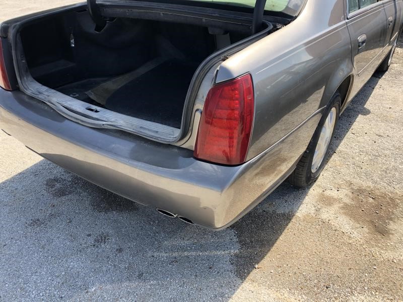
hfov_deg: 63.4
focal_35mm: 28
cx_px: 202
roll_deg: +2.4
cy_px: 151
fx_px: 326
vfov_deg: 49.7
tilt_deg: -30.9
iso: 20
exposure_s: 1/440
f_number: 1.8
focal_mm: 3.99
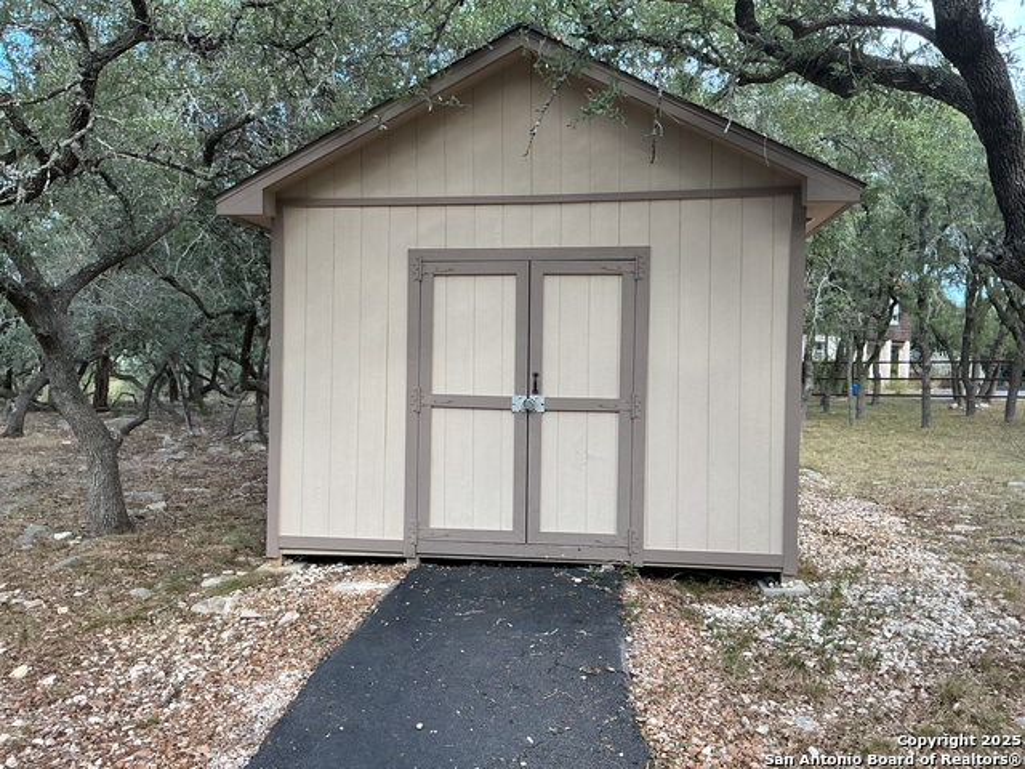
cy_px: 384
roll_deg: -1.5
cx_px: 512
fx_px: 859
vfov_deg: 48.2
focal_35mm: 29
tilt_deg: -0.6
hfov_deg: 61.7
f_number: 1.8
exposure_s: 1/125
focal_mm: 3
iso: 16
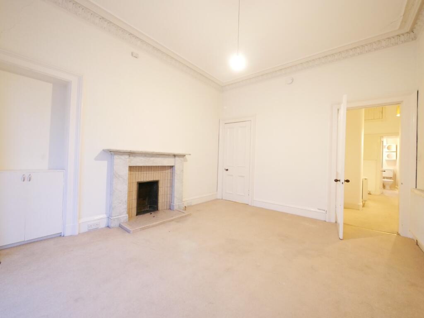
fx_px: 172
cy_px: 159
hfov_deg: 102.0
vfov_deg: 85.7
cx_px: 212
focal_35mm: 14
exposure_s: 1/20
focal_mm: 7
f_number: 4
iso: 3200
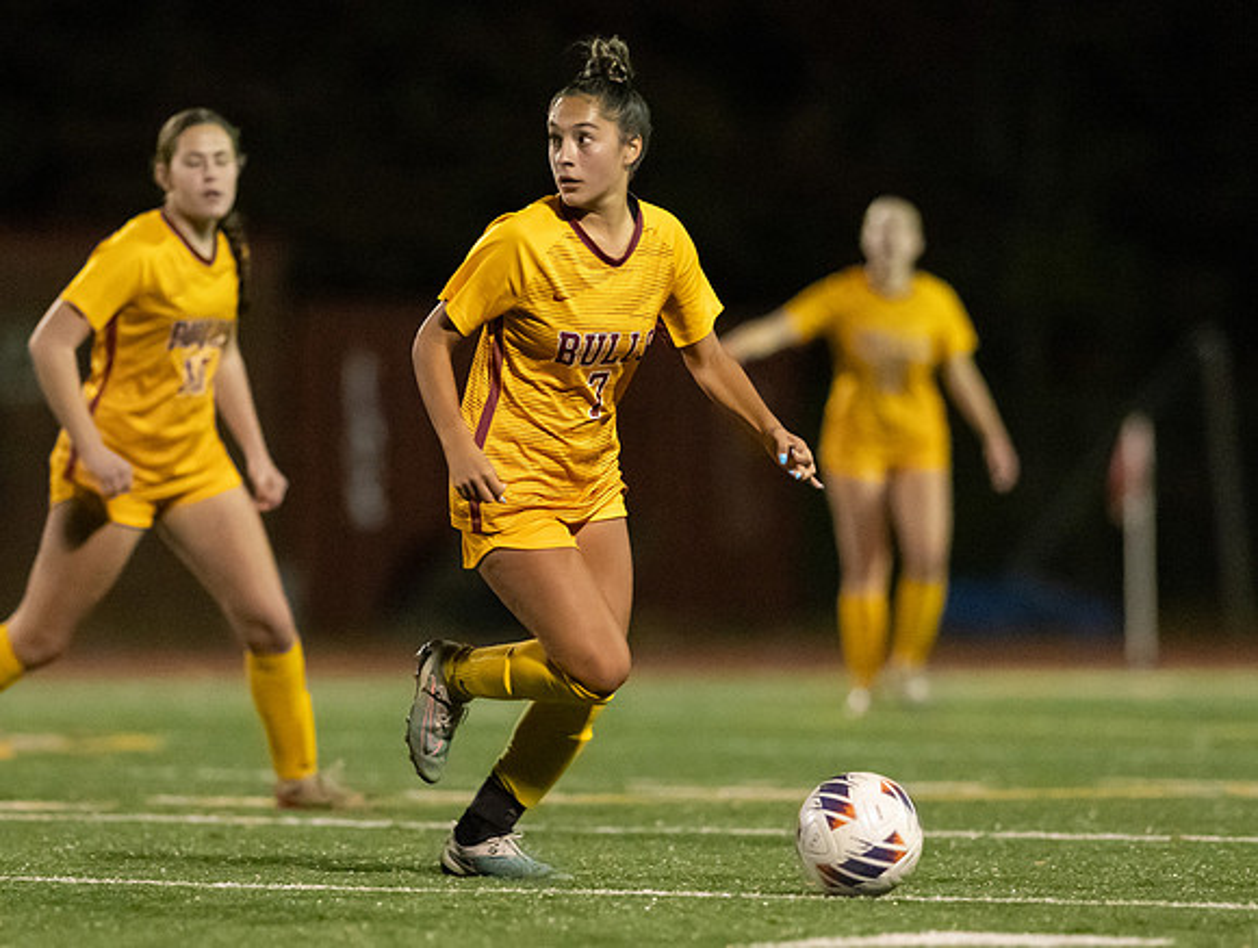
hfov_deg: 4.2
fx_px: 17192
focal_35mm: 472
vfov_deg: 3.2
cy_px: 590
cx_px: 633
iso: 16000
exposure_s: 1/1000
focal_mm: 300
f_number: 2.8
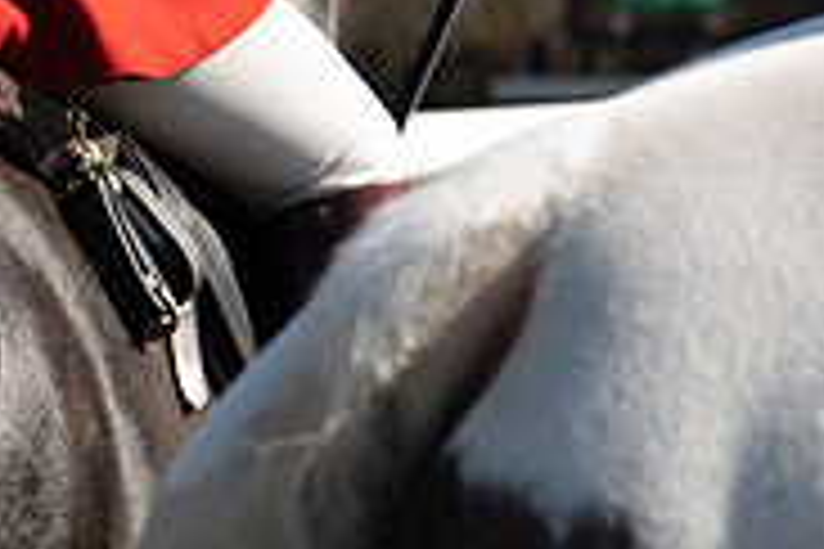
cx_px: -356
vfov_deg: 4.4
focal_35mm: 310
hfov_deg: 6.6
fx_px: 7095
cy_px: -90
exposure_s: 1/250
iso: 64
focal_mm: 98
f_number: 5
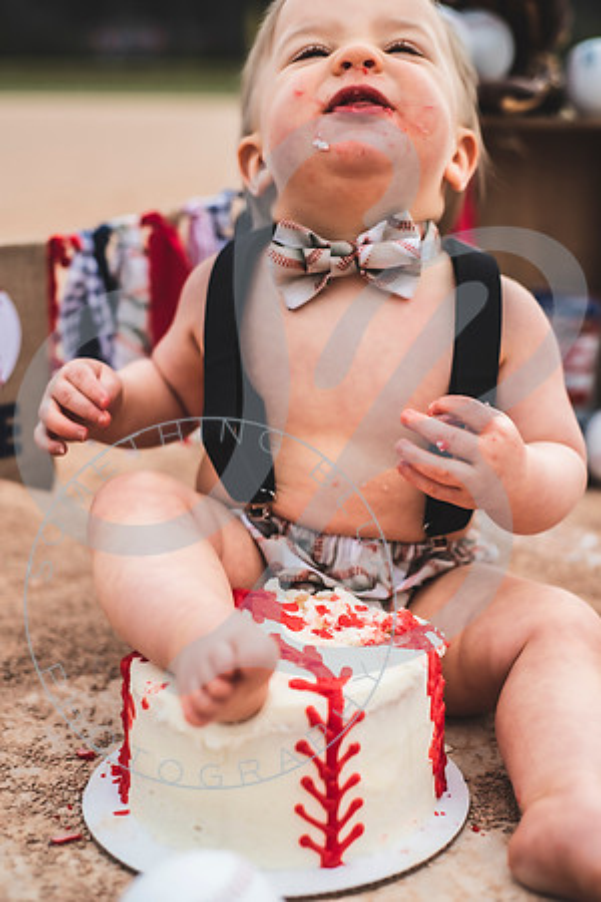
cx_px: 300
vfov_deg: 39.6
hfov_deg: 27.0
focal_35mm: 50
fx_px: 1252
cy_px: 451
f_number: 2.8
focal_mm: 50
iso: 100
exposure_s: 1/400
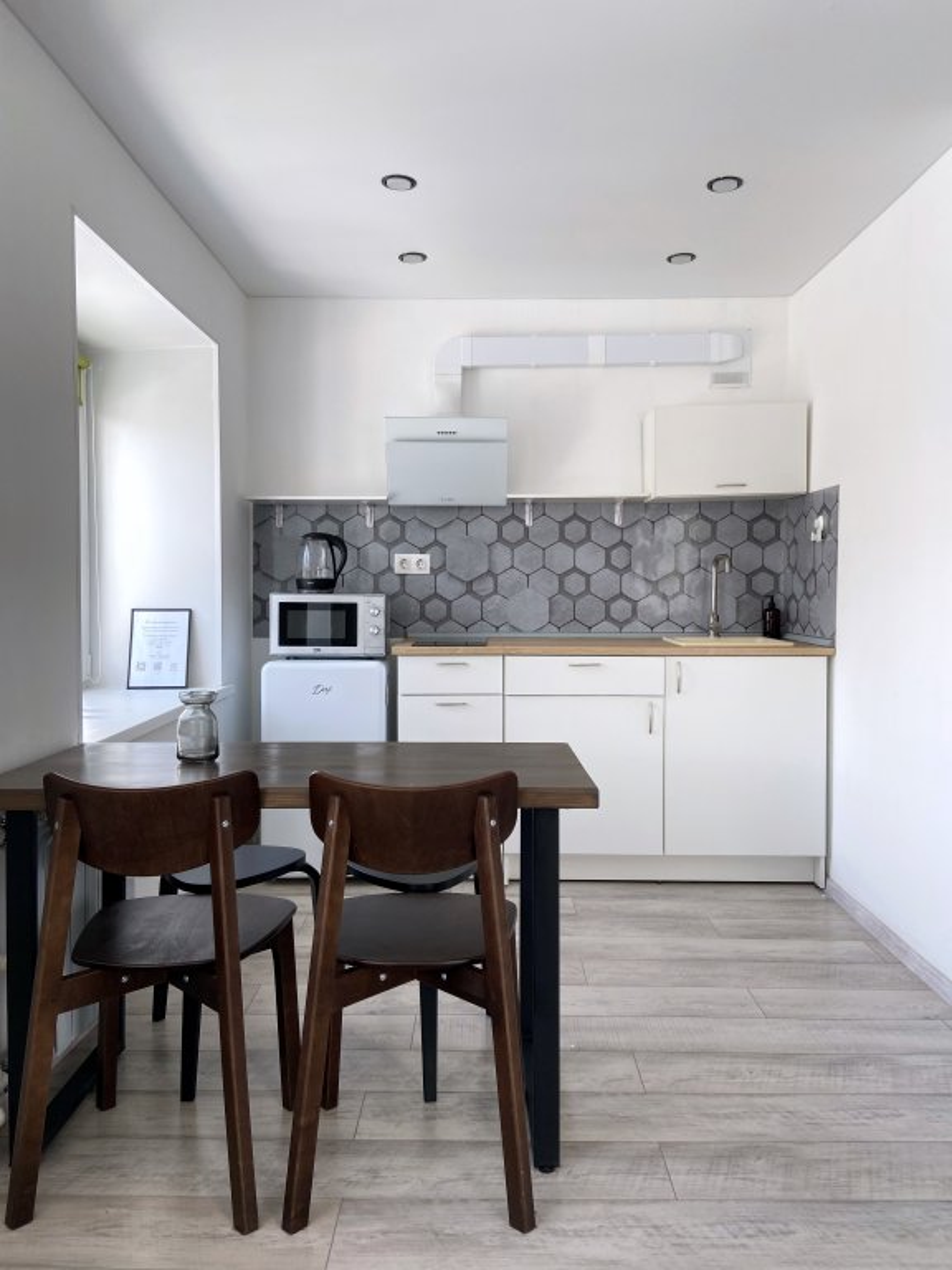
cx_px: 476
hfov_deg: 53.1
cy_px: 635
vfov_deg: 67.3
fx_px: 953
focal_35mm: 26
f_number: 1.8
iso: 32
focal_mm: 4.25
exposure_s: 1/167
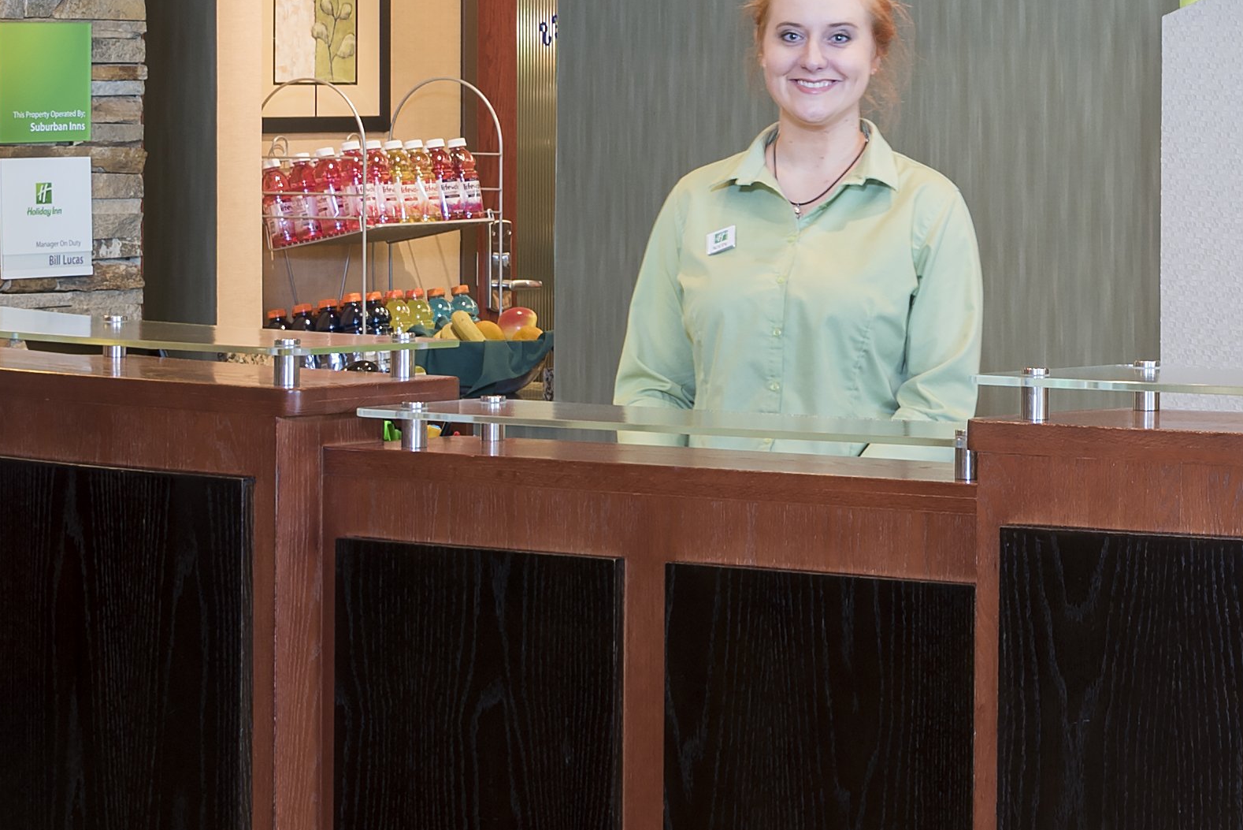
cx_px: 1380
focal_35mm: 122
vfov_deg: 11.2
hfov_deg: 16.3
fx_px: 4213
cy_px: 66
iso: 100
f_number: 8
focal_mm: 32
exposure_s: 1.3
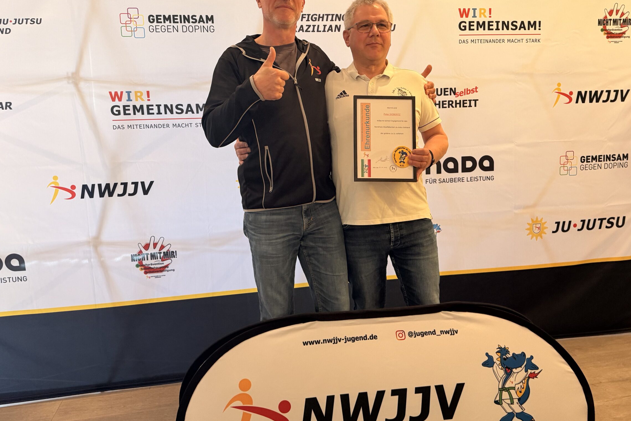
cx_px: 345
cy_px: 184
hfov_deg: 65.3
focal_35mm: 28
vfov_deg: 46.3
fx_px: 491
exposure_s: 1/50
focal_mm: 6.76
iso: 250
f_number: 1.78
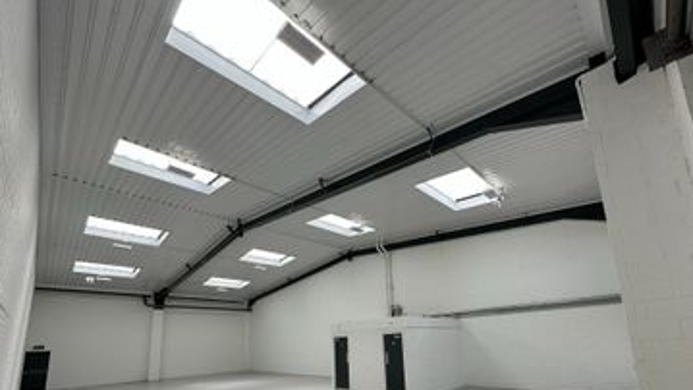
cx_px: 361
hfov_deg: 95.9
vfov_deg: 60.9
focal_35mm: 17
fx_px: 312
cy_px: 286
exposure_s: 1/467
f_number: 2.2
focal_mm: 2.22
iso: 40
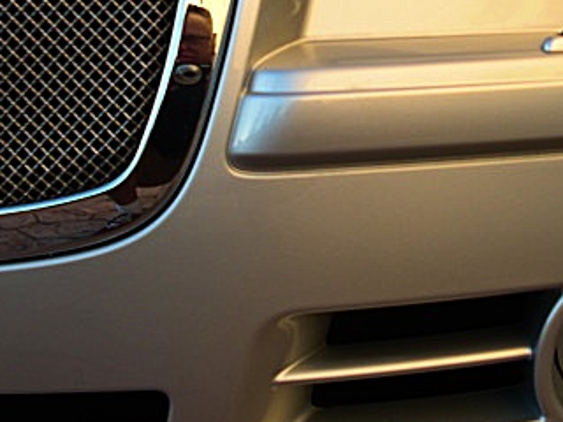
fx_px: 1171
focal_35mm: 72
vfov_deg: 20.3
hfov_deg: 26.9
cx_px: 354
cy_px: 106
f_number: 2.8
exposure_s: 1/125
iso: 50
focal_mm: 6.3
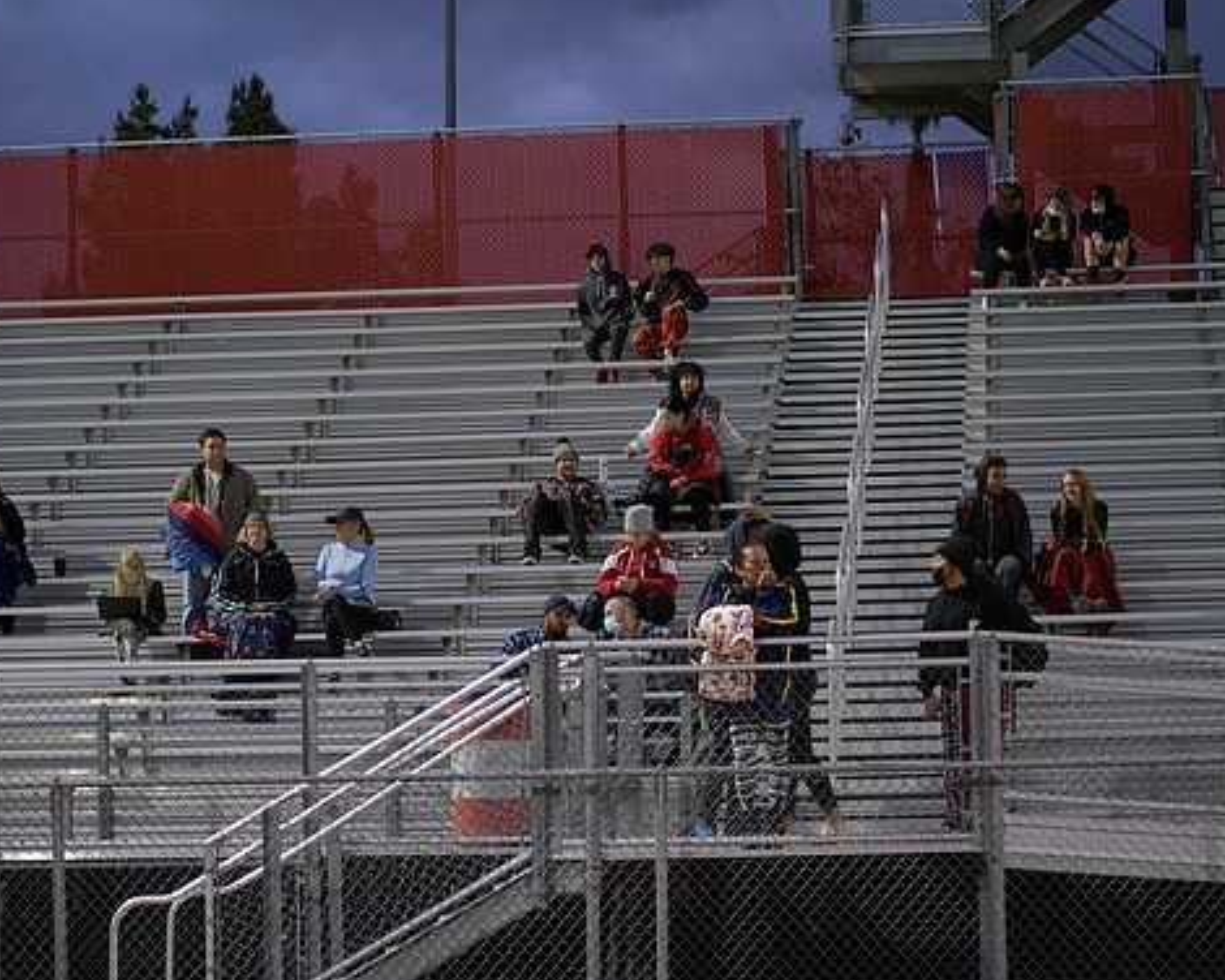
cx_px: 633
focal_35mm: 110
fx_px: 3988
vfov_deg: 14.0
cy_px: 483
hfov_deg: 17.5
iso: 3200
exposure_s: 1/200
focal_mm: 95
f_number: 2.8
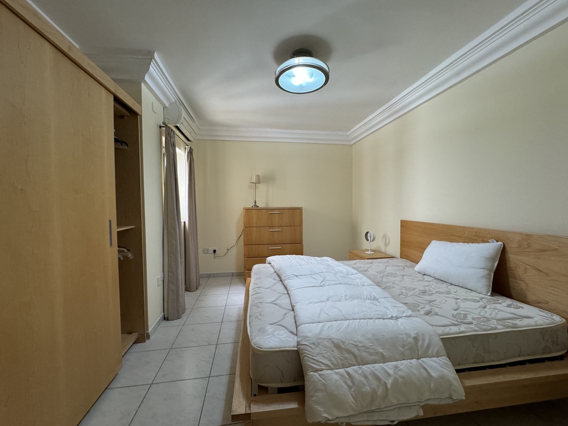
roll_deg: -0.4
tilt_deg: -1.9
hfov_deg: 102.1
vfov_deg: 85.7
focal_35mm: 14
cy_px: 213
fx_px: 230
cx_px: 284
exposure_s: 1/100
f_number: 2.2
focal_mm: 2.22
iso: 320
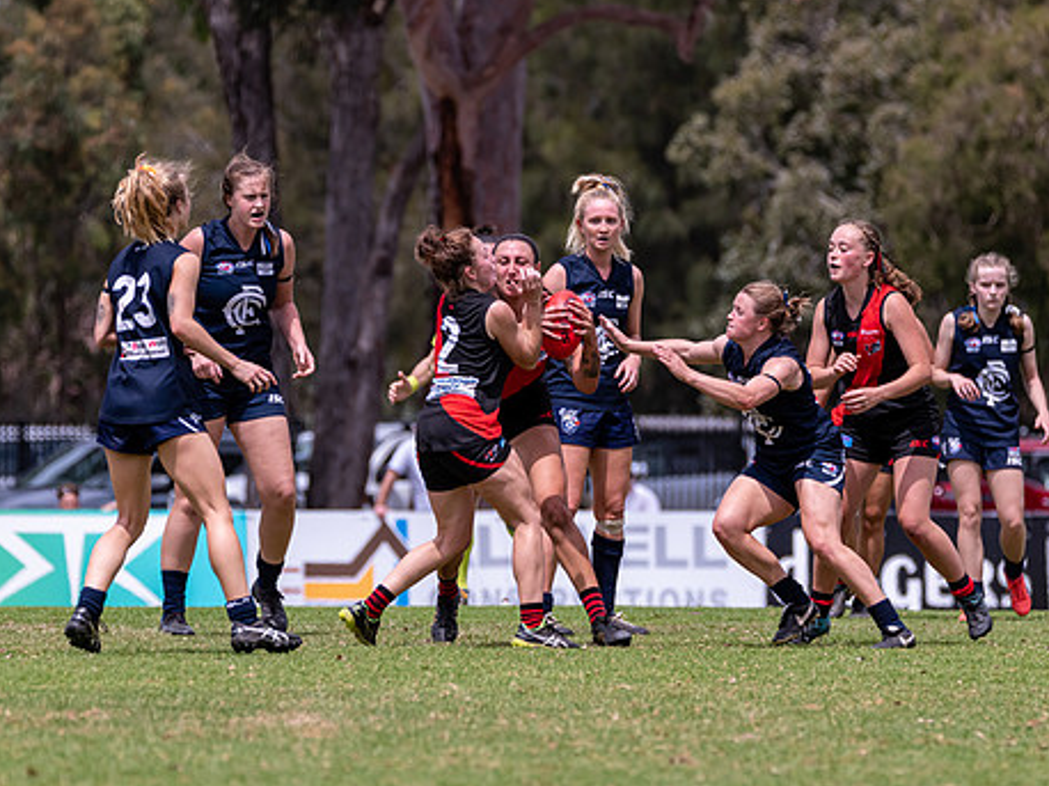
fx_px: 13781
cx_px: 557
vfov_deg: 3.3
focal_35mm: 455
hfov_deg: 4.4
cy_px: 431
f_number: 6.3
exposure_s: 1/4000
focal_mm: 350
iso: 800
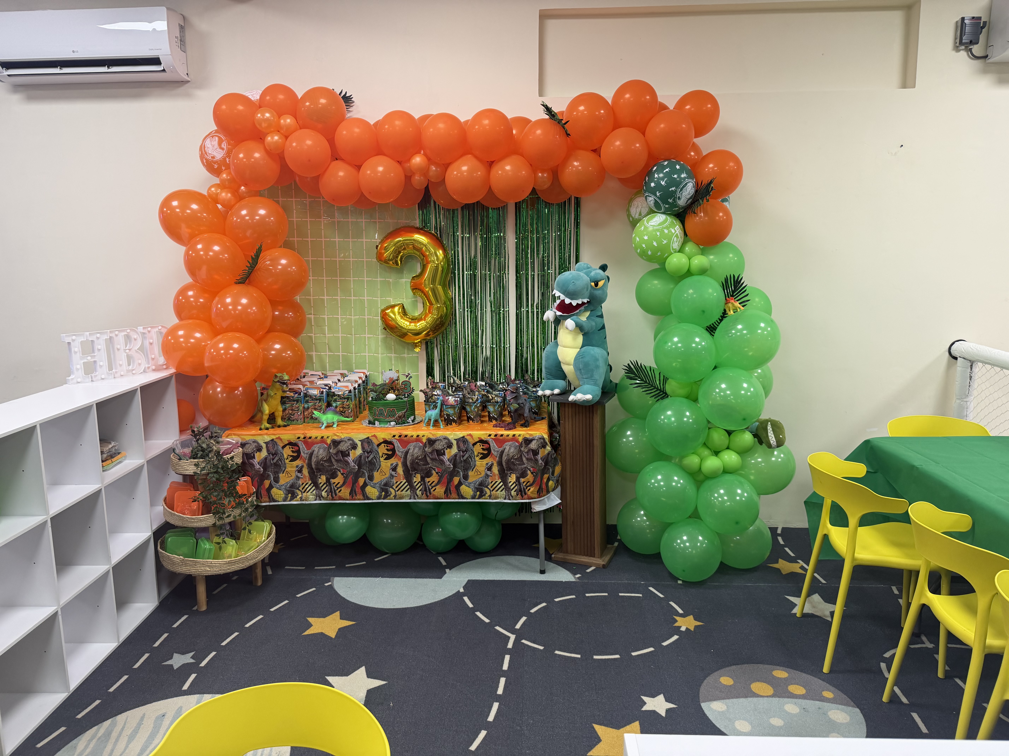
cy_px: 378
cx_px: 504
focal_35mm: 24
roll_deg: +0.6
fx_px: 700
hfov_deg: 71.6
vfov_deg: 56.8
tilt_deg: -8.8
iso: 125
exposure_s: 1/100
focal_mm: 6.76
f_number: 1.78
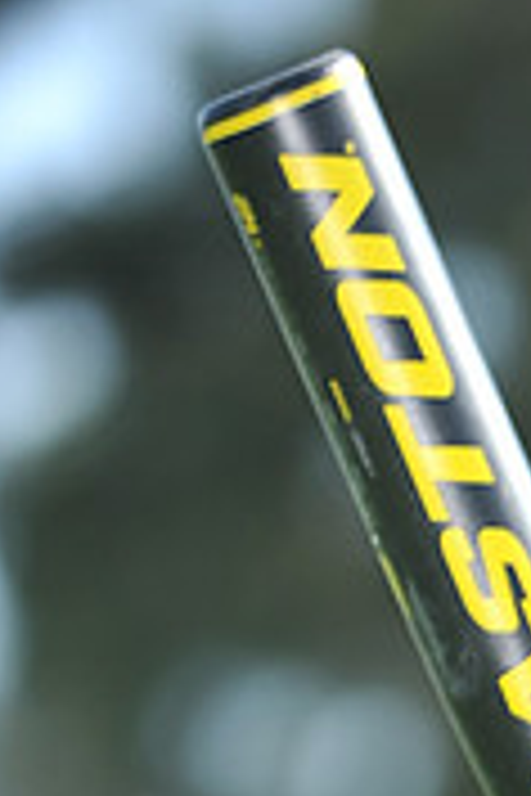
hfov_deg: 2.1
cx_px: 747
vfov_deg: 3.1
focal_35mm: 655
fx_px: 14491
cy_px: 1277
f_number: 4.5
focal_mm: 200
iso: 200
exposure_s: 1/640
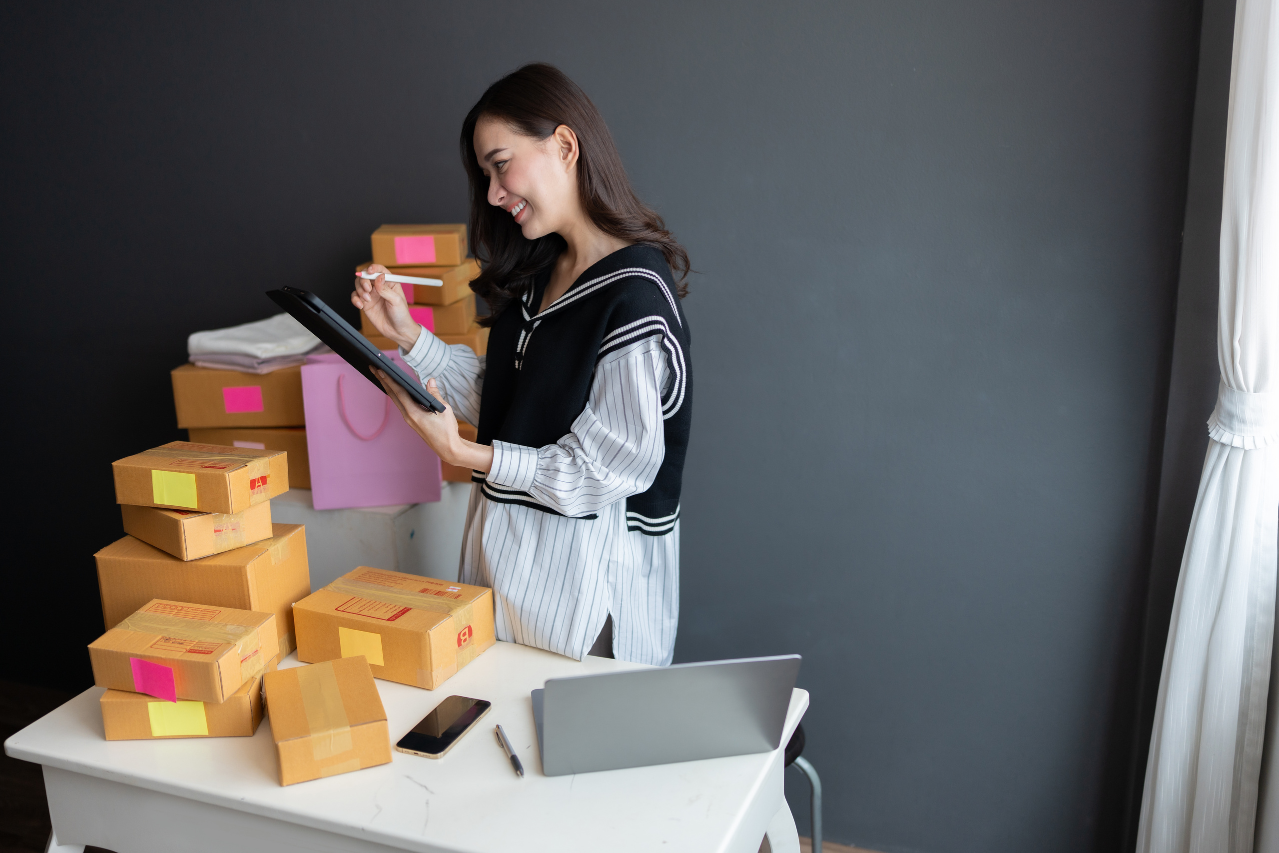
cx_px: 640
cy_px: 426
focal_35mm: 35
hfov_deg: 54.4
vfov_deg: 37.9
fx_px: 1243
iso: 200
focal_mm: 35
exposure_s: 1/400
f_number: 1.4
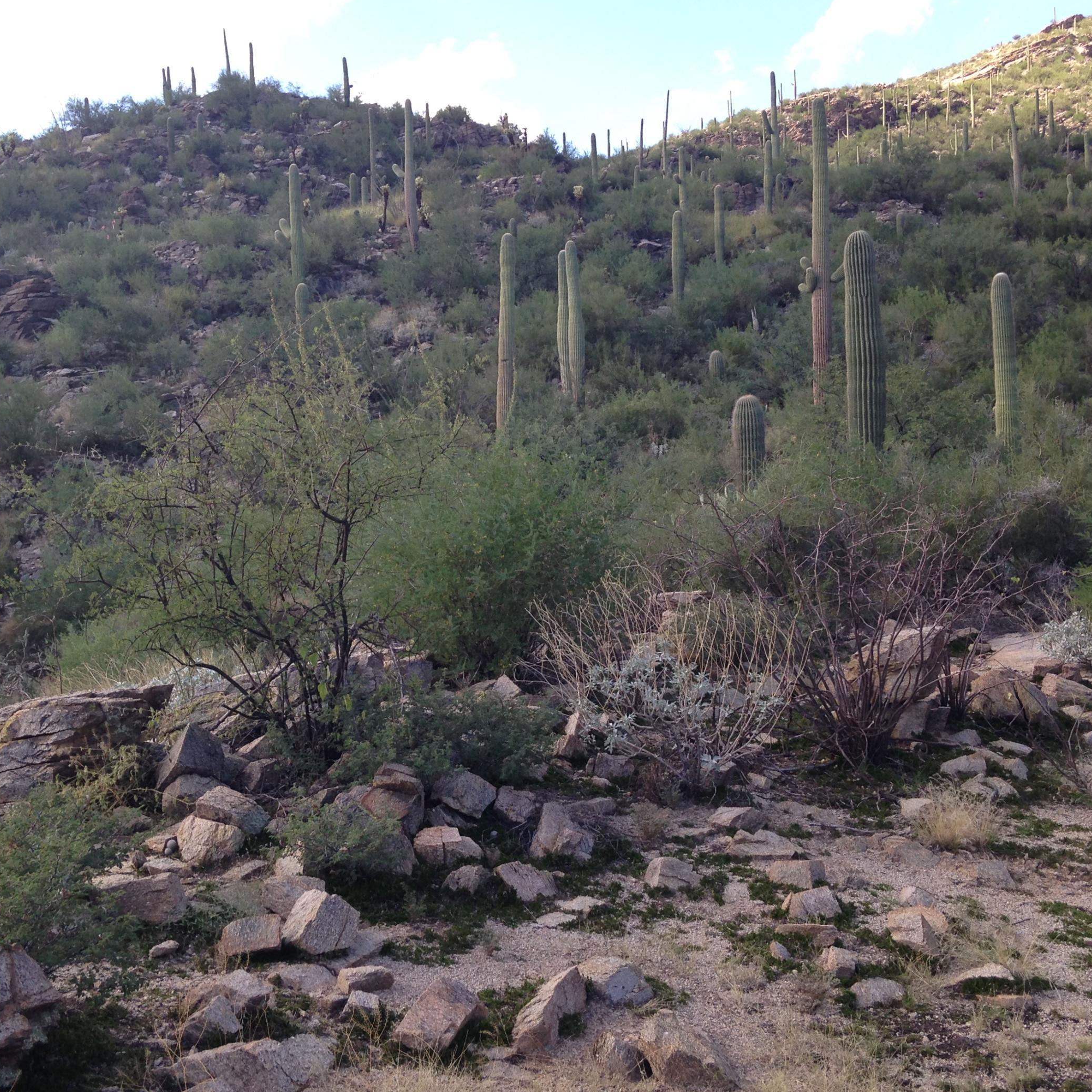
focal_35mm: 42
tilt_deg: -0.6
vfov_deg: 40.0
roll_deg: +1.5
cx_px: 469
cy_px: 550
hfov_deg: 39.9
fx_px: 1499
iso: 50
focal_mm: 4.12
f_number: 2.4
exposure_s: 1/366
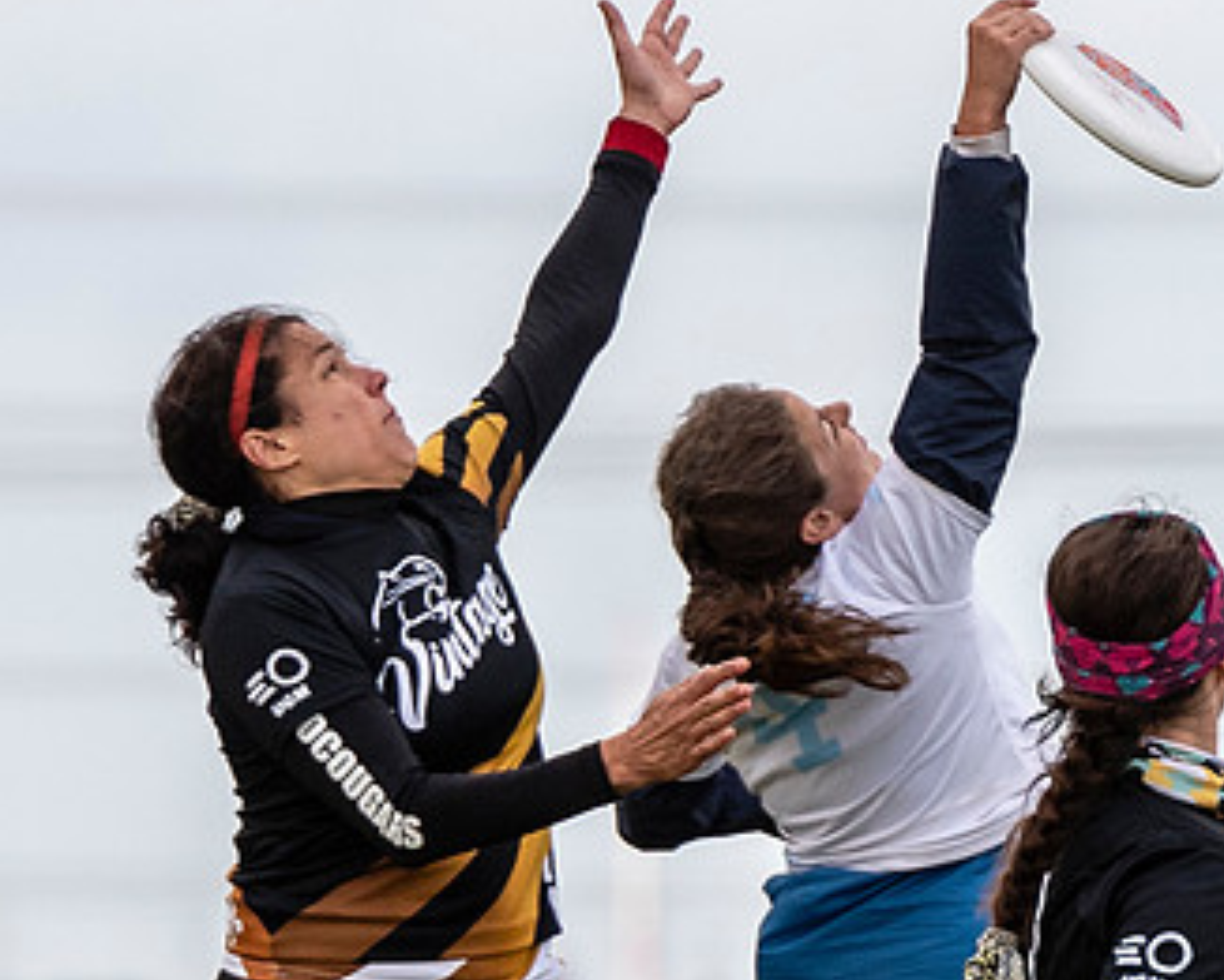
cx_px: 597
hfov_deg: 1.4
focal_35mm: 1371
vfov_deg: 1.1
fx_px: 49680
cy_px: 264
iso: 180
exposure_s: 1/1250
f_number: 4
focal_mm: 200
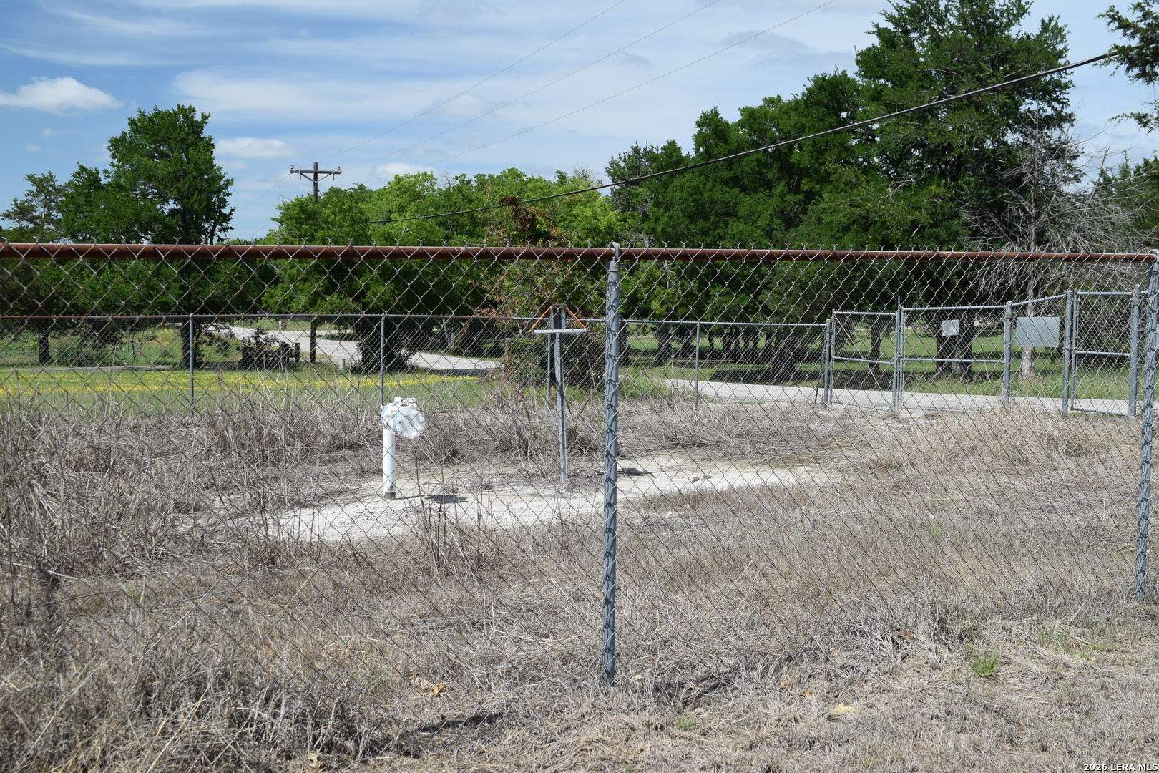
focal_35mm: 38
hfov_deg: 51.3
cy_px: 386
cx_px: 580
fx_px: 1207
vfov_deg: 35.5
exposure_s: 1/250
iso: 200
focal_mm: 25
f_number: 8
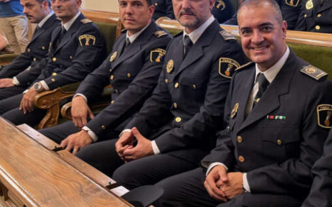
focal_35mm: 53
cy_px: 100
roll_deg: +0.2
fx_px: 479
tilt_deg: -15.9
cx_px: 294
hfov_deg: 36.1
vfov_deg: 24.4
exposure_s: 1/50
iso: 320
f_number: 1.78
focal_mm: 6.76
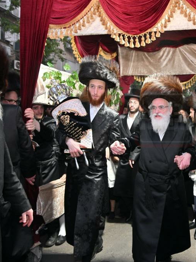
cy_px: 131
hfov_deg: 38.7
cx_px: 164
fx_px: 264
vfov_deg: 52.6
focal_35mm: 35
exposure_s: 1/200
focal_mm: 24
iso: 1000
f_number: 4
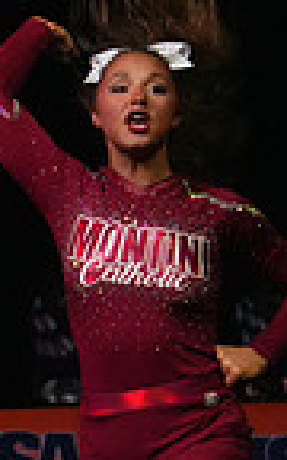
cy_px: 308
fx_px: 9736
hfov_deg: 1.7
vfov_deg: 2.7
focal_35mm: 778
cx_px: -612
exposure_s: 1/1250
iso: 16000
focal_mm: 190
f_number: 5.6
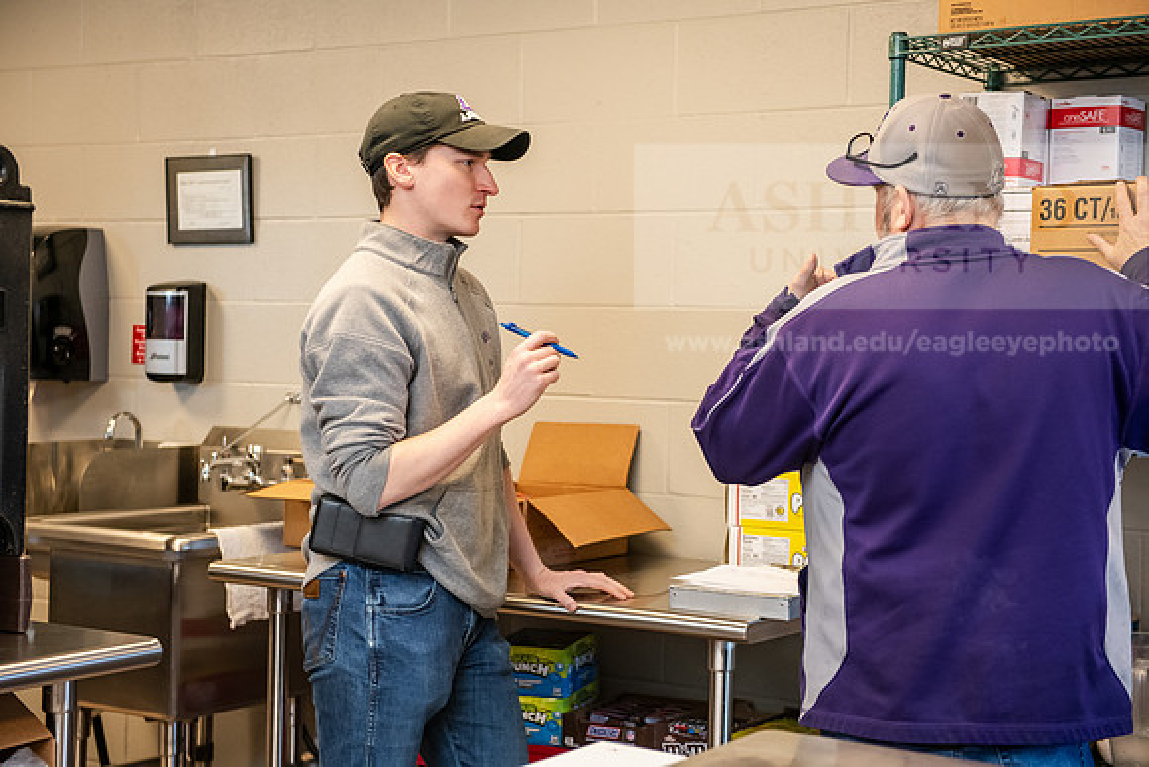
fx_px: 1915
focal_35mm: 60
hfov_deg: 33.4
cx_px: 574
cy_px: 384
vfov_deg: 22.6
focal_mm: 60
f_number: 3.5
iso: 2000
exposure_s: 1/200
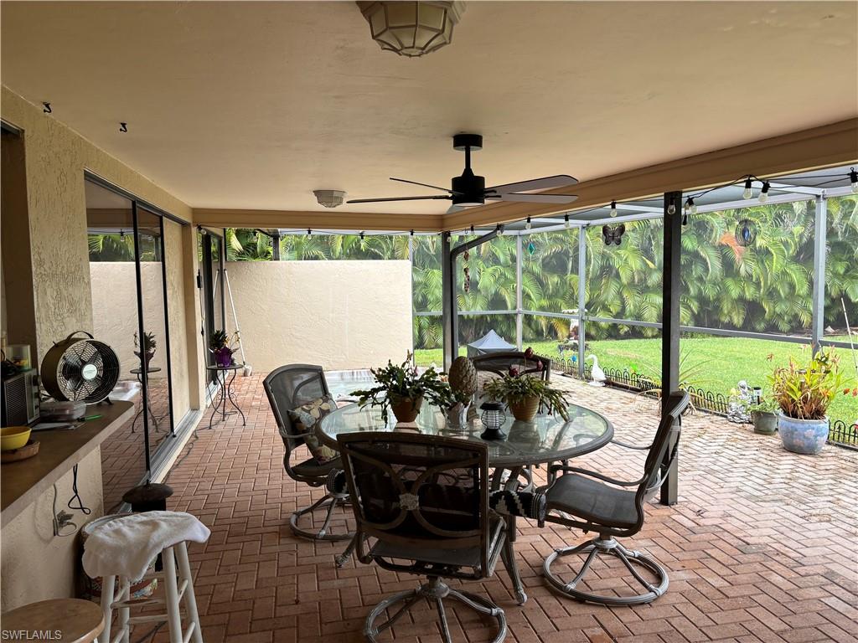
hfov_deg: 67.3
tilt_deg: -3.8
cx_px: 429
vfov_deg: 53.1
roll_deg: +0.6
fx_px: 644
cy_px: 322
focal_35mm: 26
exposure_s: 1/121
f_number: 1.6
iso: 40
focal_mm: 5.96
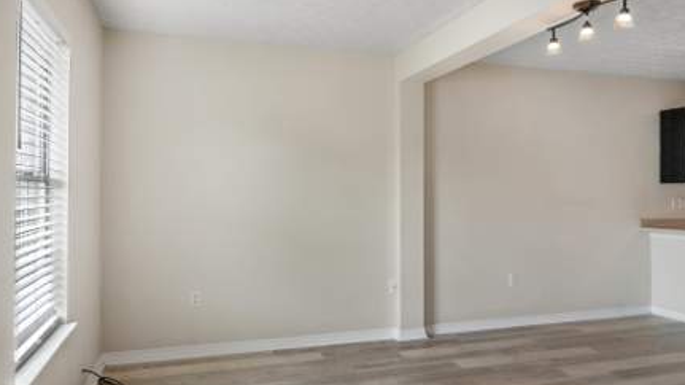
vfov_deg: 41.4
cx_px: 359
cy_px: 196
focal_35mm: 28
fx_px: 508
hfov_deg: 67.9
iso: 100
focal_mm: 24
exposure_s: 1/10
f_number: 8
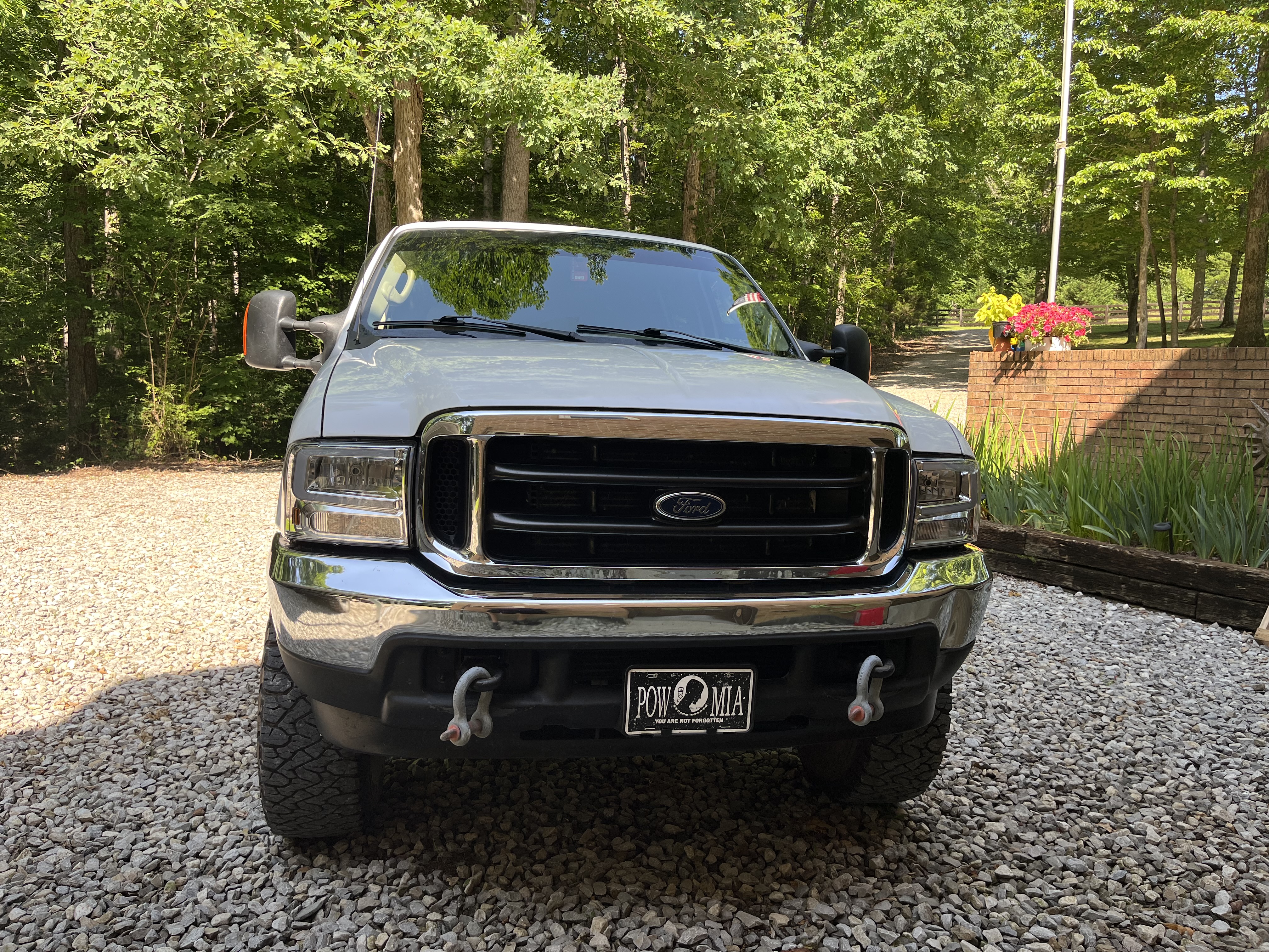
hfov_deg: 67.3
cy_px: 476
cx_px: 634
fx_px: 953
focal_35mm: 26
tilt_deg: -5.5
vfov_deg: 53.1
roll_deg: -2.6
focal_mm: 5.1
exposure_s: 1/415
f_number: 1.6
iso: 50
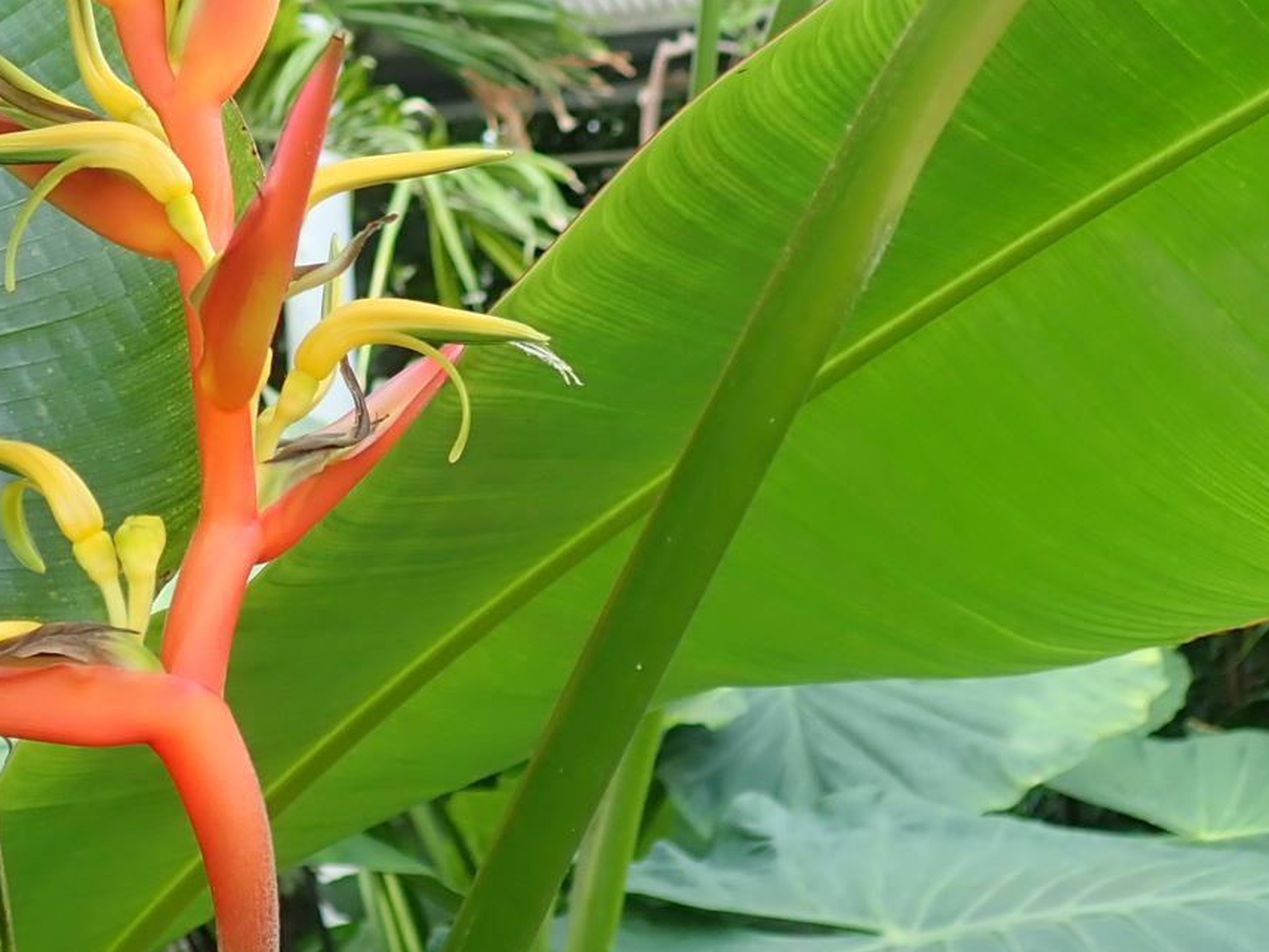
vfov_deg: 21.0
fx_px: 2567
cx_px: 89
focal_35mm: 70
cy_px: 375
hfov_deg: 26.7
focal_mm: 5.5
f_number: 2.3
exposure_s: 1/80
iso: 100
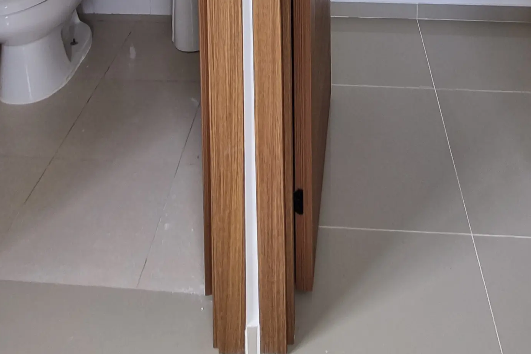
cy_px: -227
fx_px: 575
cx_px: 299
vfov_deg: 23.7
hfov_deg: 49.4
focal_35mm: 39
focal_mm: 1.74
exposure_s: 1/60
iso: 50
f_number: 2.2
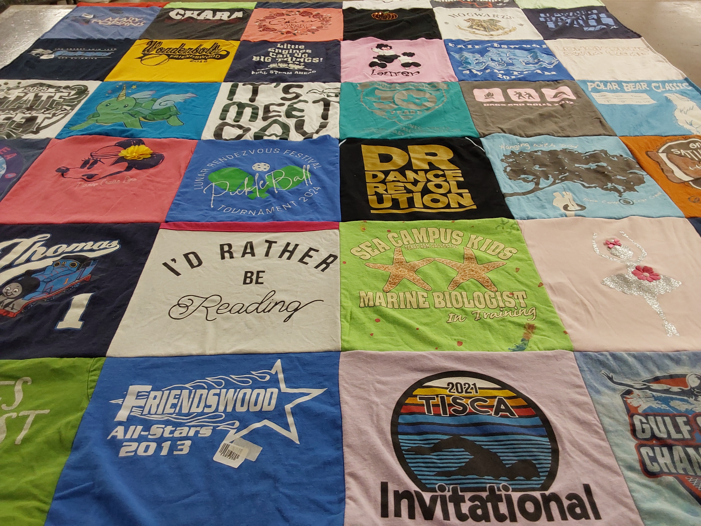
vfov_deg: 49.7
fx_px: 567
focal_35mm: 28
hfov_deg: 63.4
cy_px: 263
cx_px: 350
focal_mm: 2.91
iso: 80
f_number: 1.9
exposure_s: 1/50
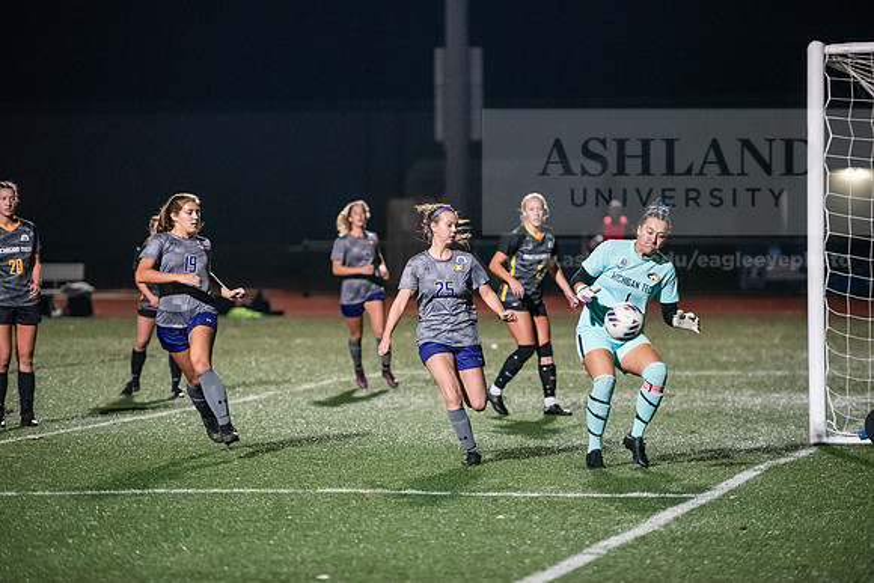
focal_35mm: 175
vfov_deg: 7.9
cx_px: 437
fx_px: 4249
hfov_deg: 11.7
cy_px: 292
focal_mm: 175
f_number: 2.8
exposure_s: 1/1000
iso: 8000
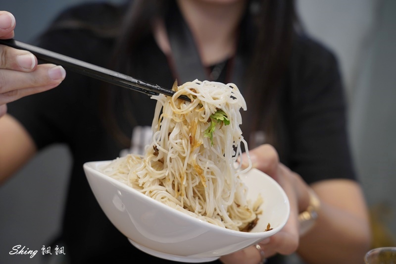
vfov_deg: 23.0
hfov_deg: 33.9
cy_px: 132
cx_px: 198
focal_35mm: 59
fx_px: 649
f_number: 5
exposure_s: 1/40
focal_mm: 59
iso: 800
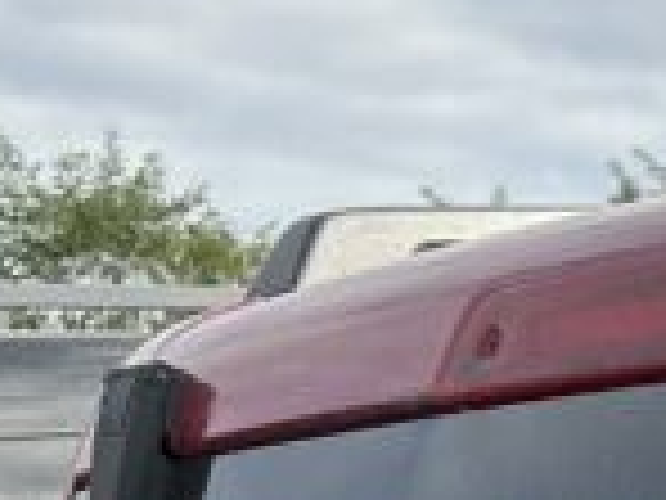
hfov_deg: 9.9
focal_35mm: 166
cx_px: 1786
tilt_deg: -13.0
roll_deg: +0.9
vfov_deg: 7.9
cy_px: 1428
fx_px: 3194
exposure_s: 1/1473
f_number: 1.78
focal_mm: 6.86
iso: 80
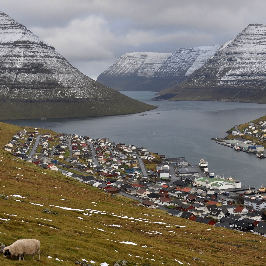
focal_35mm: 74
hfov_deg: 23.3
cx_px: 169
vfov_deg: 23.4
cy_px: 131
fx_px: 643
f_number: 6.3
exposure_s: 1/160
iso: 200
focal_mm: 34
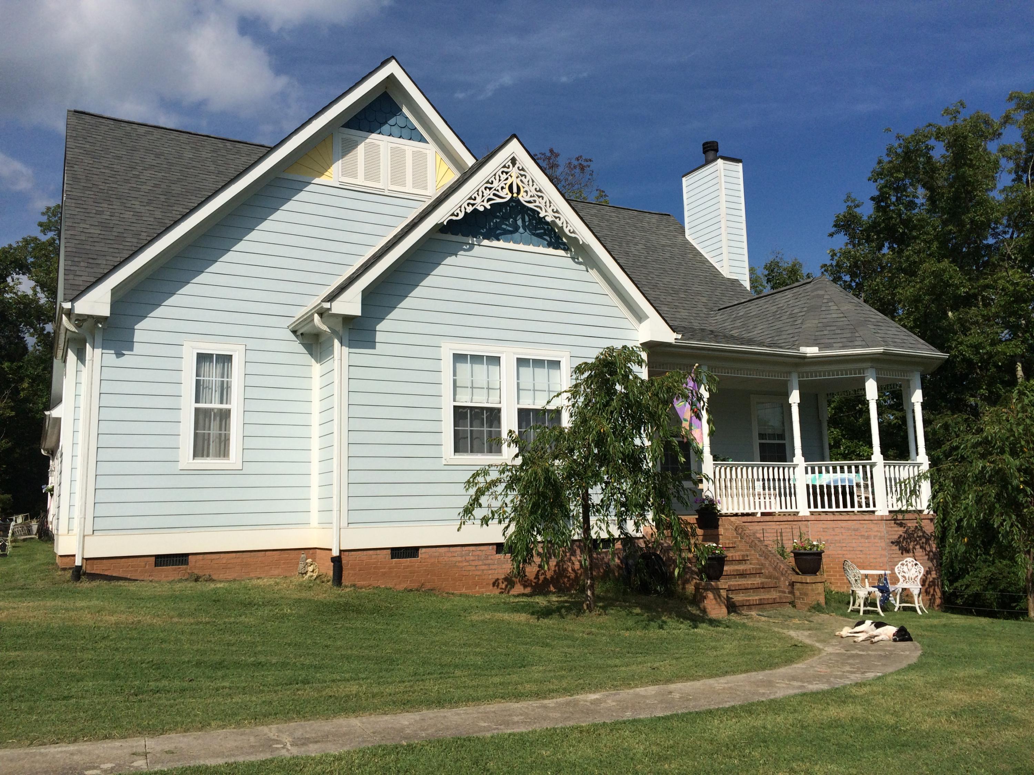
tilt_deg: +7.6
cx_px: 517
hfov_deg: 61.7
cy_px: 388
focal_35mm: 29
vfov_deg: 48.2
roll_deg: +2.3
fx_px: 866
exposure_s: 1/5882
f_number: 2.2
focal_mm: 4.15
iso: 40
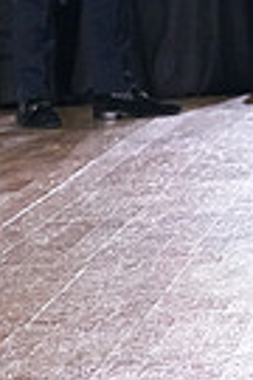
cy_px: -225
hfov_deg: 3.6
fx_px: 3942
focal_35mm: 374
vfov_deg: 5.5
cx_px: 493
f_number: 6.3
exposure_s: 1/400
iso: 6400
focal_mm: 87
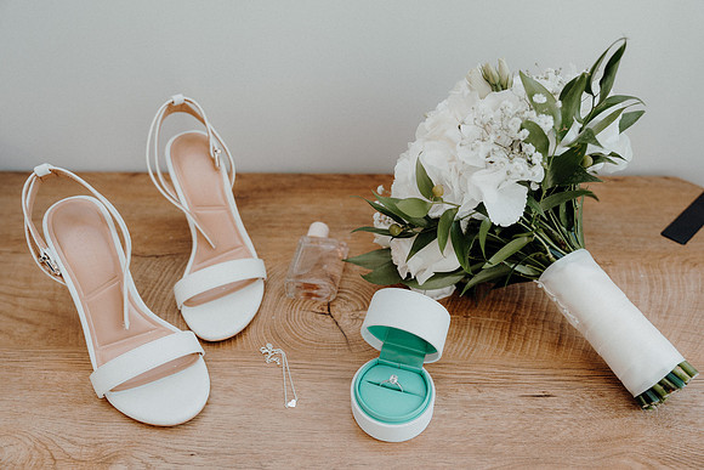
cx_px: 352
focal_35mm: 28
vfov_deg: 46.4
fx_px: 548
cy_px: 235
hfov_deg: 65.4
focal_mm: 28
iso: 200
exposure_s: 1/160
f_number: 3.5
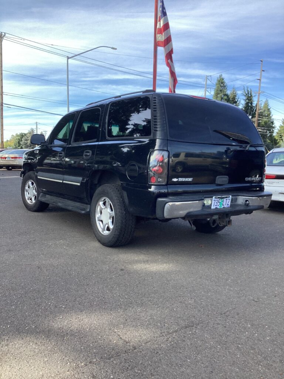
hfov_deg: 45.4
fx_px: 339
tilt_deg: -5.7
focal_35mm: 31
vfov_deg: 58.4
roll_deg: +0.7
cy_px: 190
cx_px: 142
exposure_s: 1/554
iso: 25
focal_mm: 3.3
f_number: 2.4
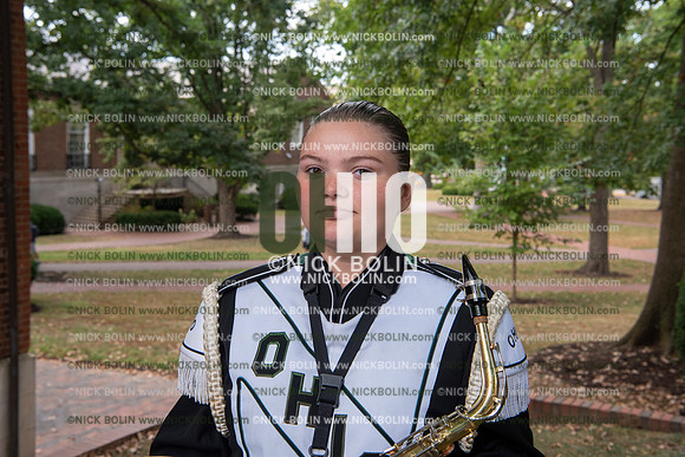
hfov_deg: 39.6
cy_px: 228
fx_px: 952
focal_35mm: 50
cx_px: 342
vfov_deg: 27.0
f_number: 9
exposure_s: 1/100
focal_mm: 50
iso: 500
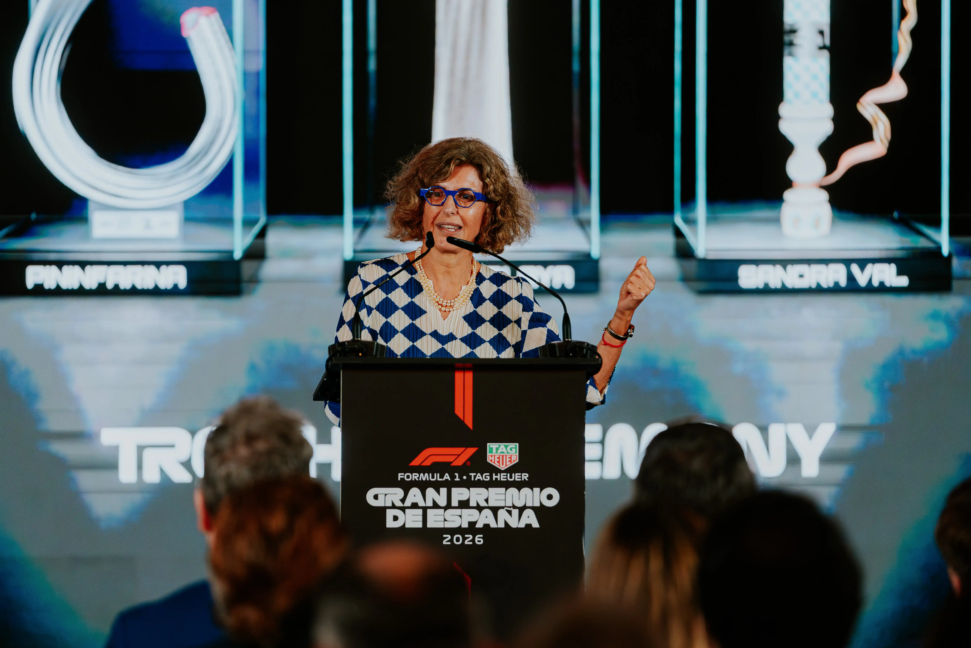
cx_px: 486
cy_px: 324
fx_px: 5394
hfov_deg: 10.3
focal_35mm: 200
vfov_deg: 6.9
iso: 2500
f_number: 2.8
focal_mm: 200
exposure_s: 1/320
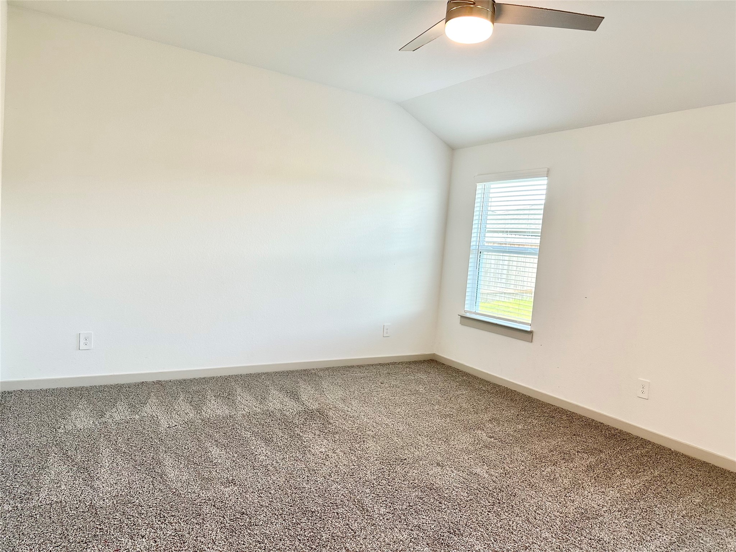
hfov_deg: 71.6
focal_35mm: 24
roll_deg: -4.4
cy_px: 276
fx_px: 510
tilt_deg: -4.4
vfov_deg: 56.8
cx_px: 368
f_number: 1.78
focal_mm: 6.86
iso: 125
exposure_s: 1/60
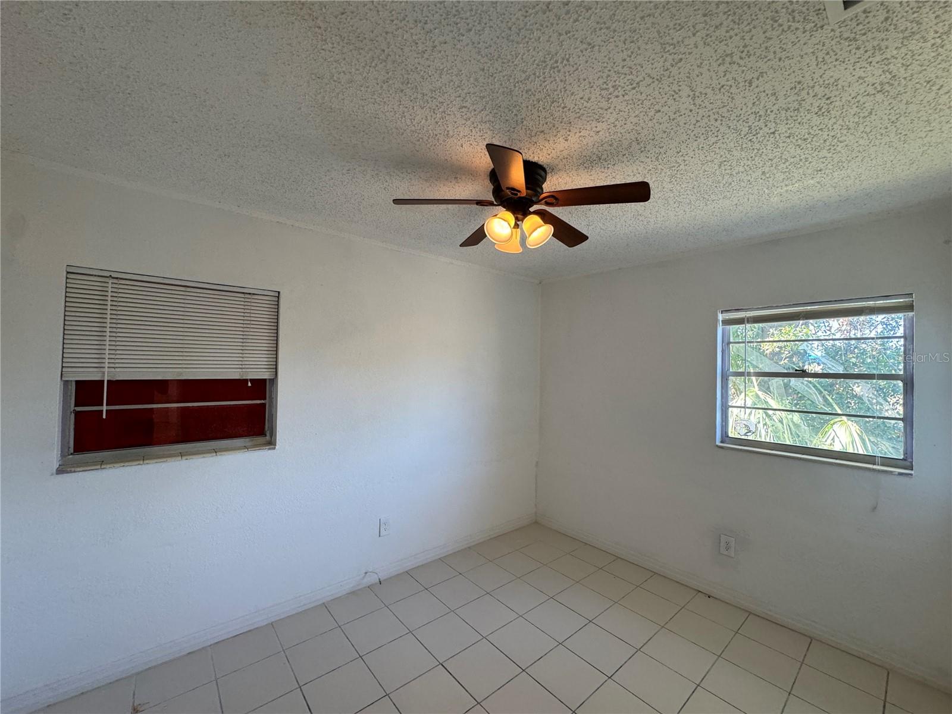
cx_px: 476
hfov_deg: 102.1
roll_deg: -1.5
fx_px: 385
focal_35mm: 14
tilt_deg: +0.5
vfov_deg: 85.7
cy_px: 357
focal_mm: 2.22
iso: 200
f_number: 2.2
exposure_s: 1/120
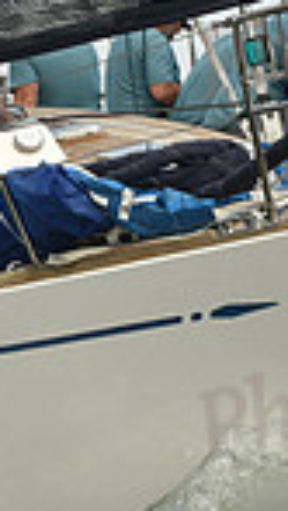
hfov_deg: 3.0
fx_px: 5469
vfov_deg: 5.3
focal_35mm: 404
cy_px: 238
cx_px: 21
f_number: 8
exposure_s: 1/800
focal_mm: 98
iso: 250
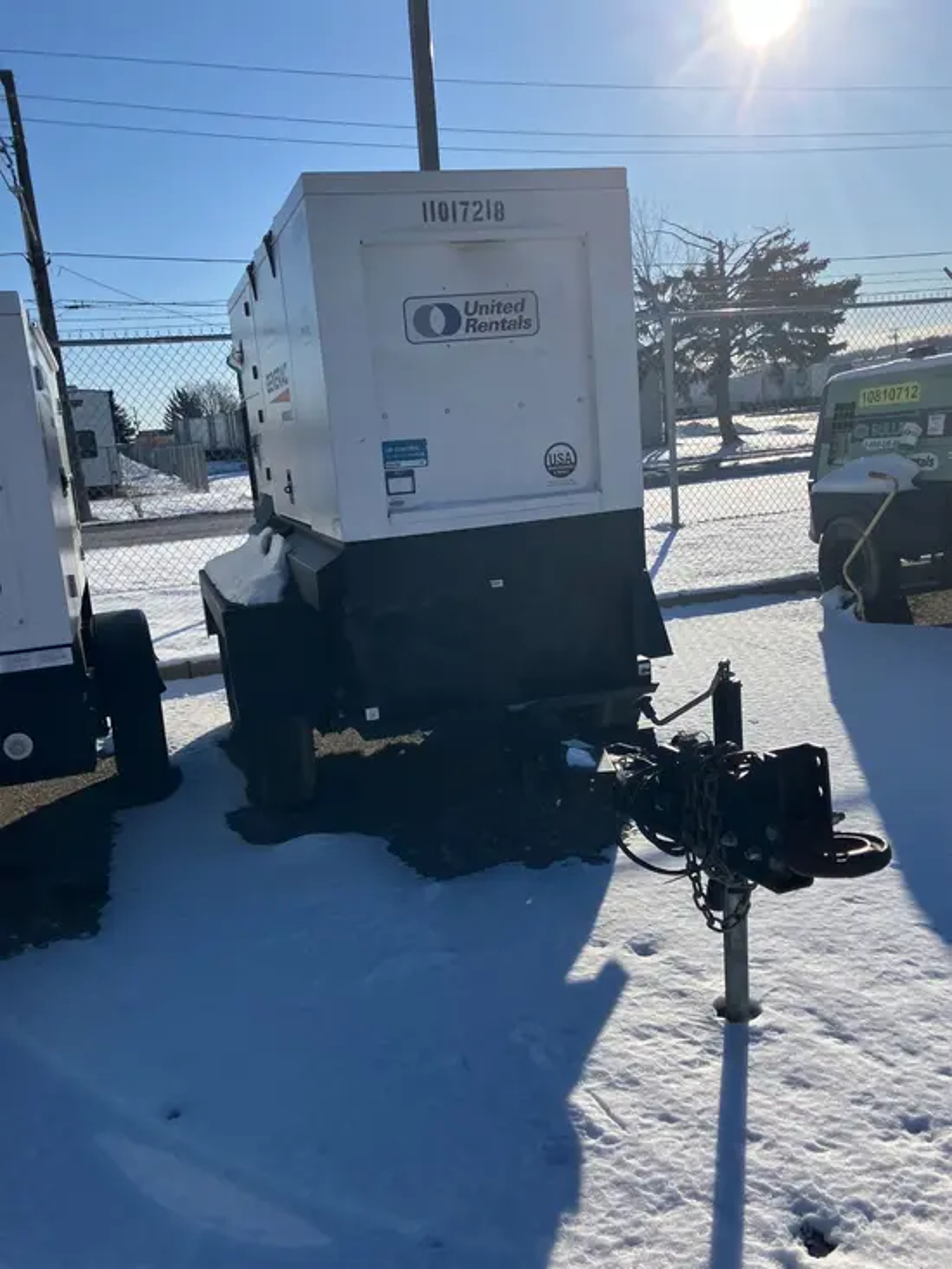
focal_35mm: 28
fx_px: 1026
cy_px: 634
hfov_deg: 49.8
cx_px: 476
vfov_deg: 63.4
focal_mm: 3.99
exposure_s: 1/3472
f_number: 1.8
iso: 32
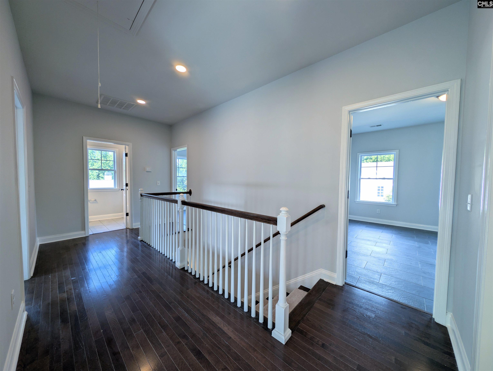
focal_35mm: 12
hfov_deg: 110.5
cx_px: 246
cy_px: 186
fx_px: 171
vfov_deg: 94.6
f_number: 1.95
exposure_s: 1/120
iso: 61
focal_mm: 2.23
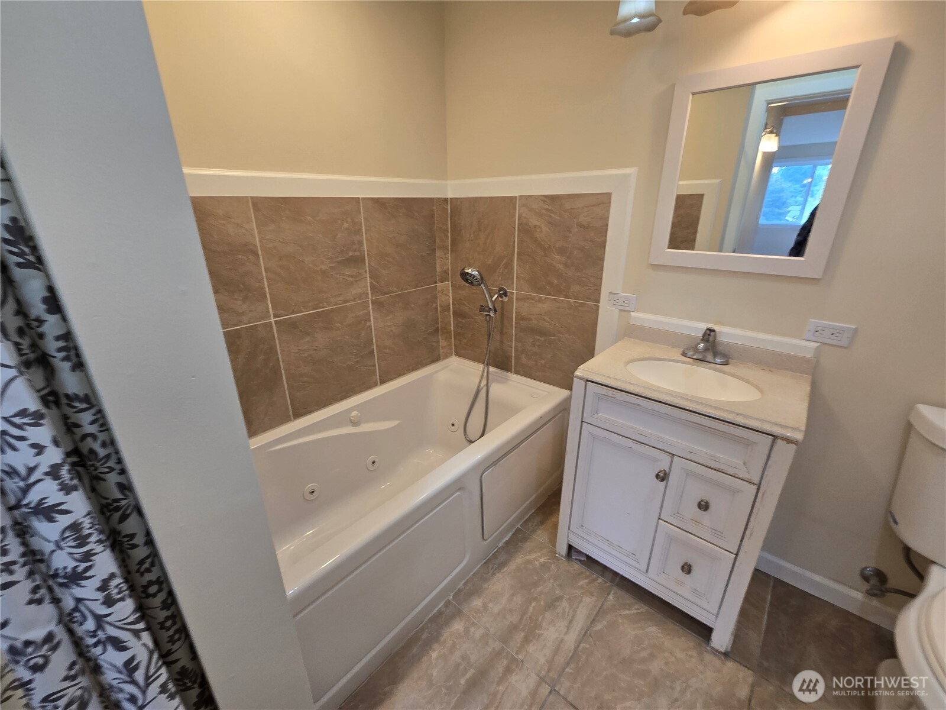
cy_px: 355
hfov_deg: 106.2
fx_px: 355
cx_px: 473
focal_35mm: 13
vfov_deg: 89.9
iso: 125
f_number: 2.2
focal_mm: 2.2
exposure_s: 1/60
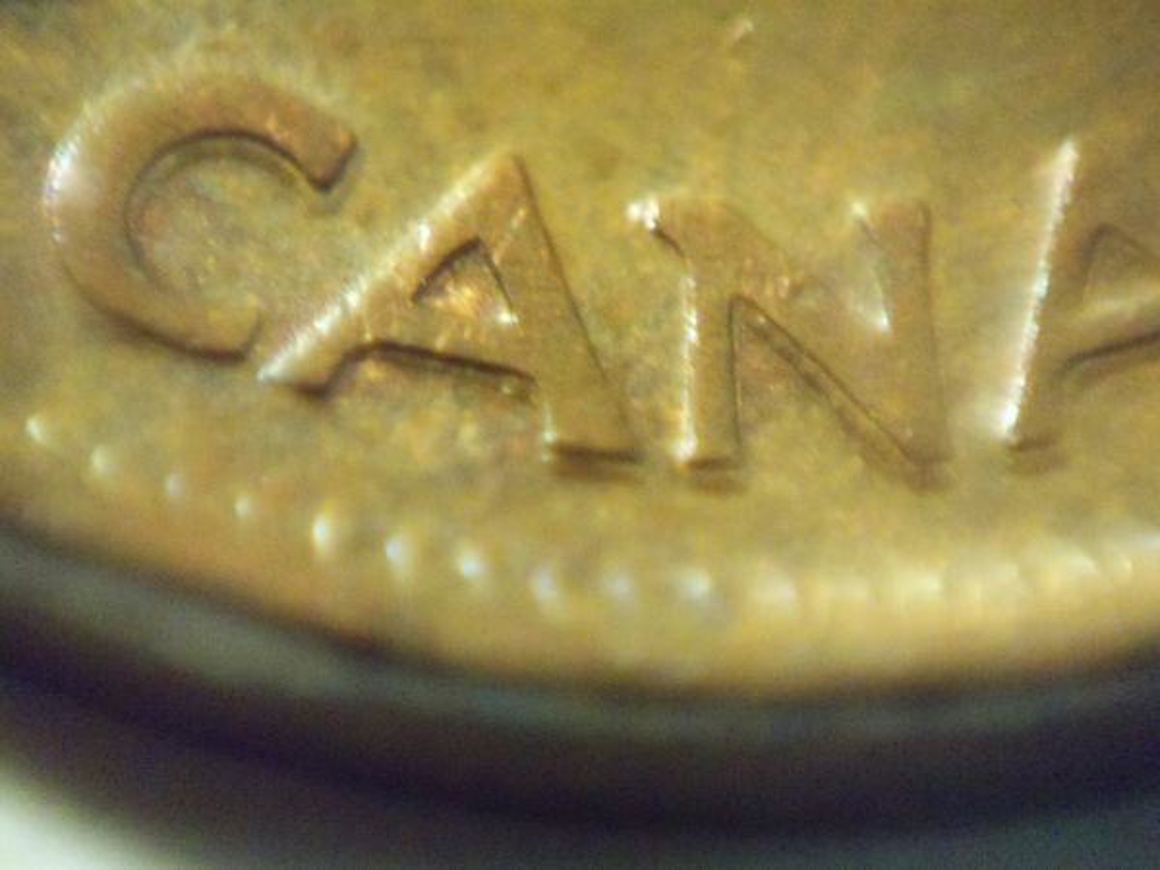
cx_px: 580
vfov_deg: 4.2
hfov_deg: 5.7
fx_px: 11729
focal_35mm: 350
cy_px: 435
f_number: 4.8
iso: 1600
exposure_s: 1/30
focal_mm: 62
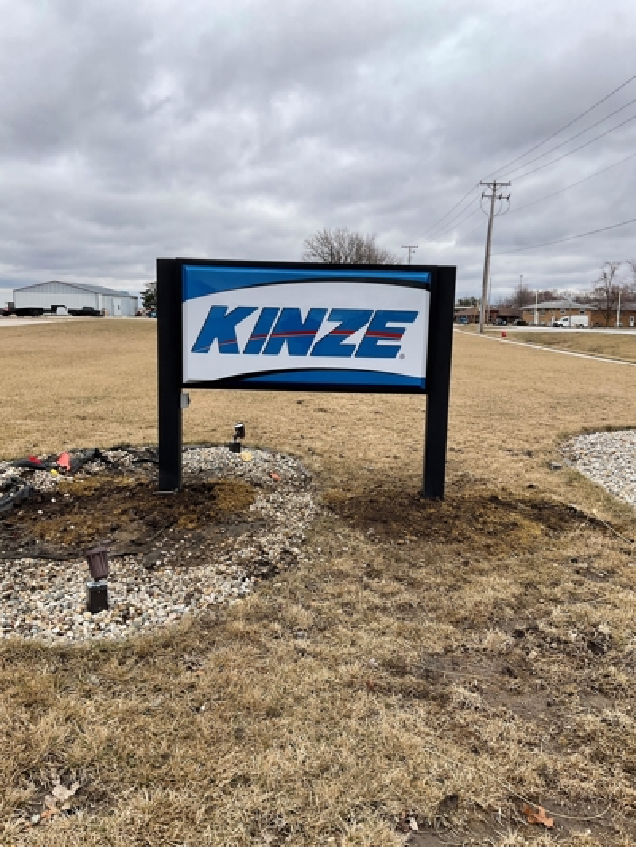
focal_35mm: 29
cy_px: 424
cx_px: 318
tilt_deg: -7.6
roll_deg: -1.3
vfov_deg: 61.6
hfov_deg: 48.2
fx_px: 710
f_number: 1.8
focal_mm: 3
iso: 16
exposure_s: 1/1490
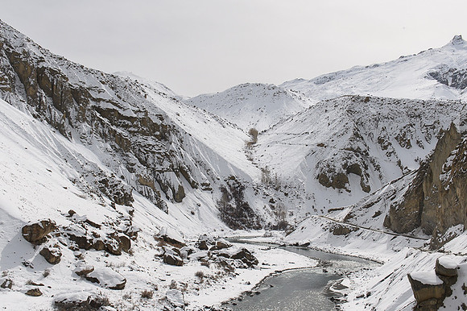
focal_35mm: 40
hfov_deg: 48.7
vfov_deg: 33.5
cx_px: 231
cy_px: 161
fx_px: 516
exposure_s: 1/1250
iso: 450
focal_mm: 34
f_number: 14
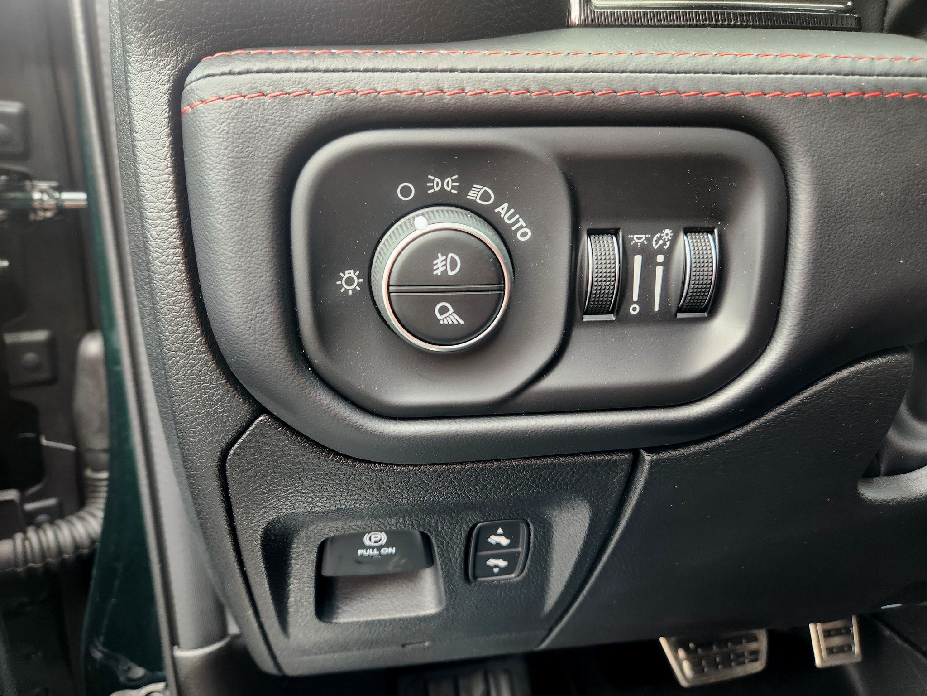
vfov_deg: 58.9
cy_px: 348
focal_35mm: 23
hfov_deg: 73.9
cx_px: 464
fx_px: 616
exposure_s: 1/120
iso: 125
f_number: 1.8
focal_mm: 5.4
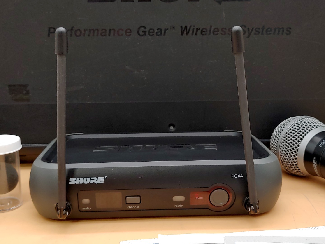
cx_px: 162
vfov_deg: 32.9
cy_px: 122
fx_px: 413
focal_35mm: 44
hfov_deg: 42.9
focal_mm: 4.36
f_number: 1.8
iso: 50
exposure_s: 1/64
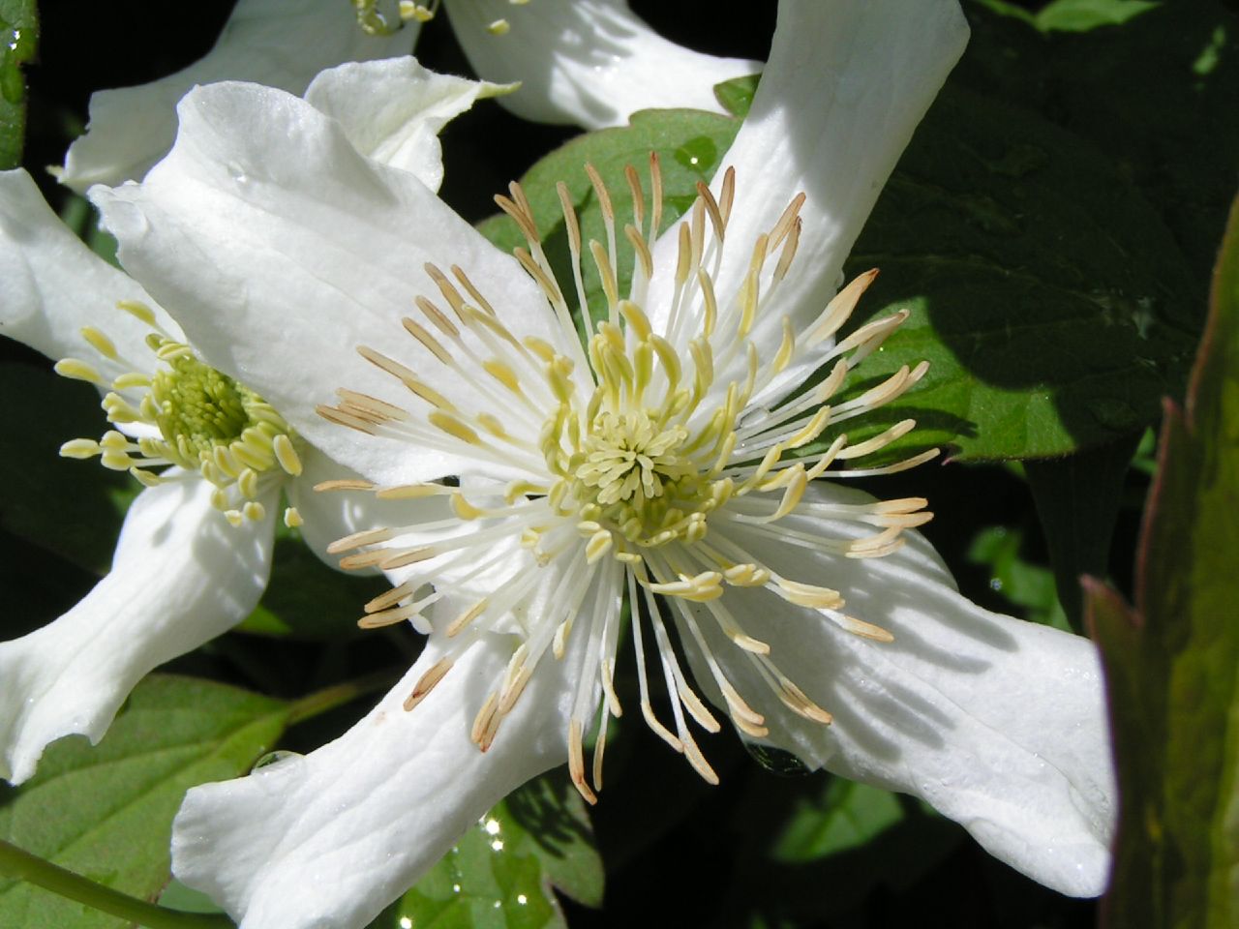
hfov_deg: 30.7
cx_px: 620
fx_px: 2255
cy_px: 464
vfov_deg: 23.3
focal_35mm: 63
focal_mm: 9.7
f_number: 5
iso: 50
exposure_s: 1/1000
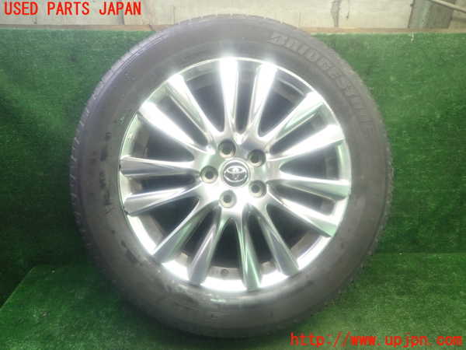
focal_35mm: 25
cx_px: 233
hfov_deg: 69.4
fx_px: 337
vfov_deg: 54.9
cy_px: 175
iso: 200
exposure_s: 1/30
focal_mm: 4.5
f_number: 2
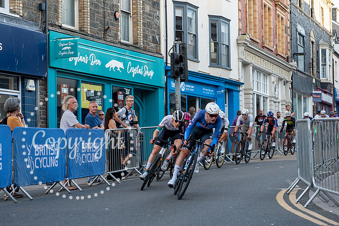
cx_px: 218
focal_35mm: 91
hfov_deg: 22.2
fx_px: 860
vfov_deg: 15.0
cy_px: 128
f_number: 3.2
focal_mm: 50
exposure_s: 1/800
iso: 200
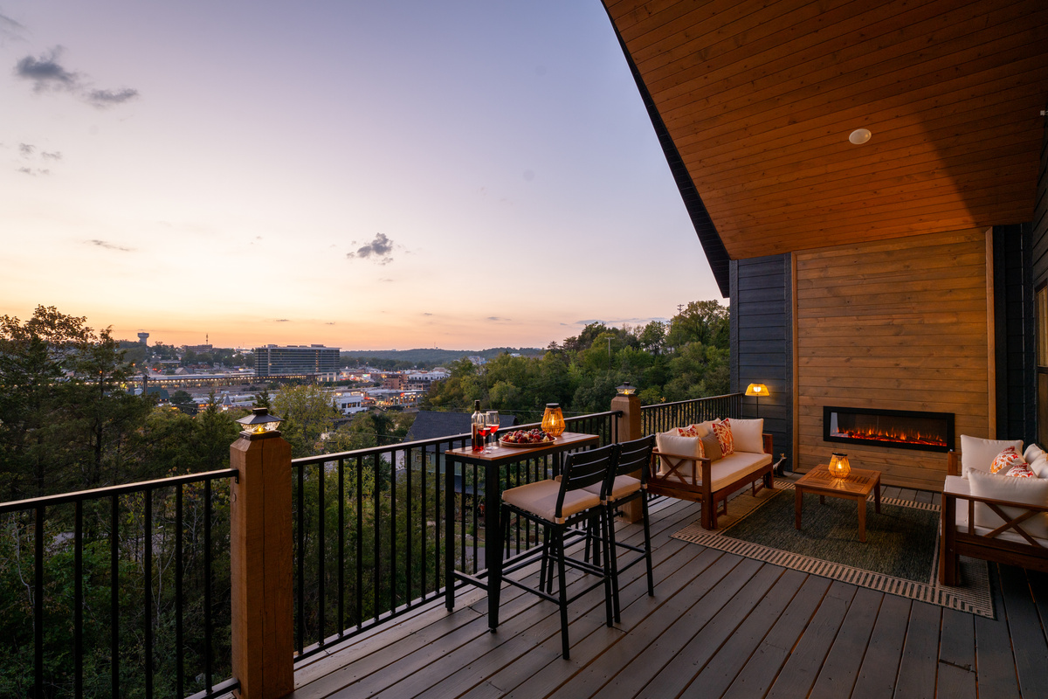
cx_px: 524
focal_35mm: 17
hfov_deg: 94.0
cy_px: 350
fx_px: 489
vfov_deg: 71.1
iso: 250
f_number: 8
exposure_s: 1/5
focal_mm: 16.8
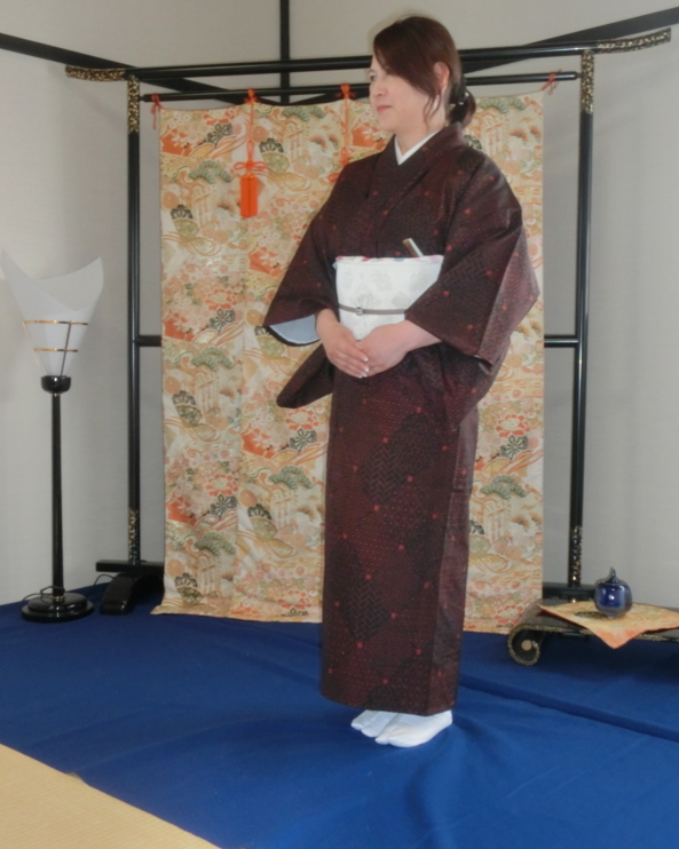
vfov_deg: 45.8
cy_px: 400
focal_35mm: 40
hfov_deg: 37.3
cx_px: 340
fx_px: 1005
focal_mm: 6.67
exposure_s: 1/50
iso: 400
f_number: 3.9
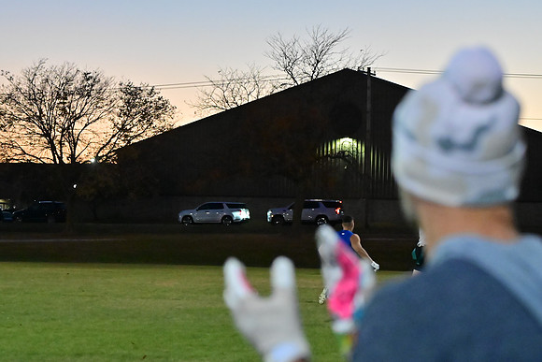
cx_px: 271
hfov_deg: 19.5
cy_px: 181
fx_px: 1581
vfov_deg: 13.0
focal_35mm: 105
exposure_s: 1/640
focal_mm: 70
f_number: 4
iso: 6400
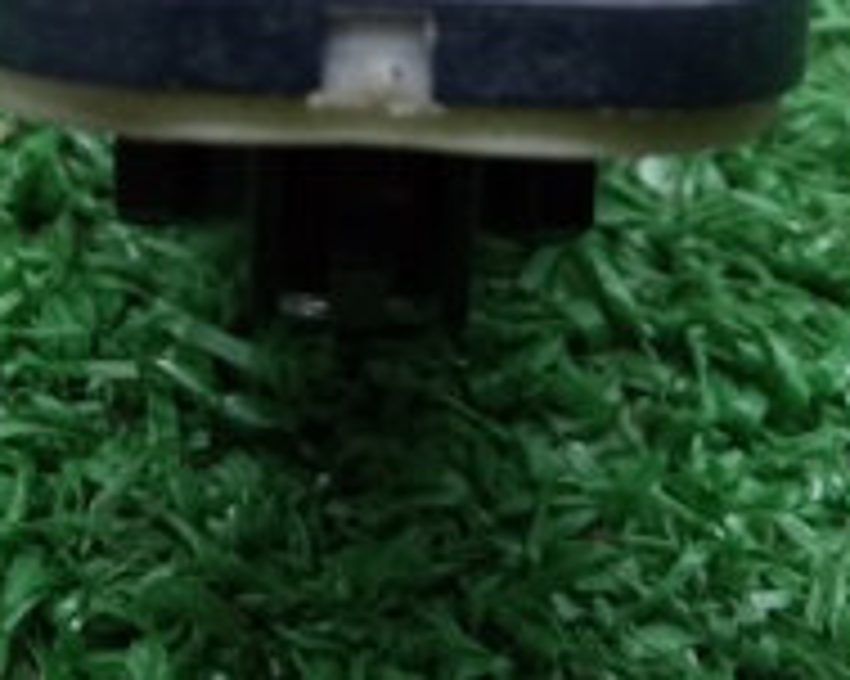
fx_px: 2238
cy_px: -110
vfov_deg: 16.6
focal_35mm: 89
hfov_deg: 21.2
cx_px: 162
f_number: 2.2
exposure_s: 1/25
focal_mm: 3.79
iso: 389
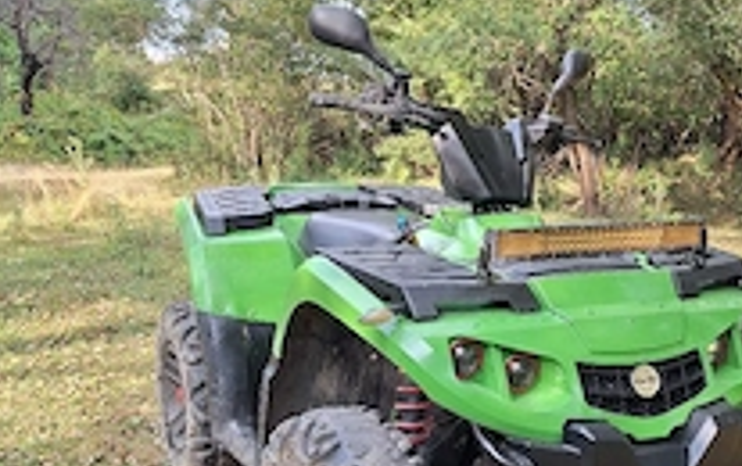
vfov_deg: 27.0
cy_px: 373
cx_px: 484
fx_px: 952
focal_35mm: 47
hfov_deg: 42.1
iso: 40
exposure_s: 1/417
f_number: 1.8
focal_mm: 5.54
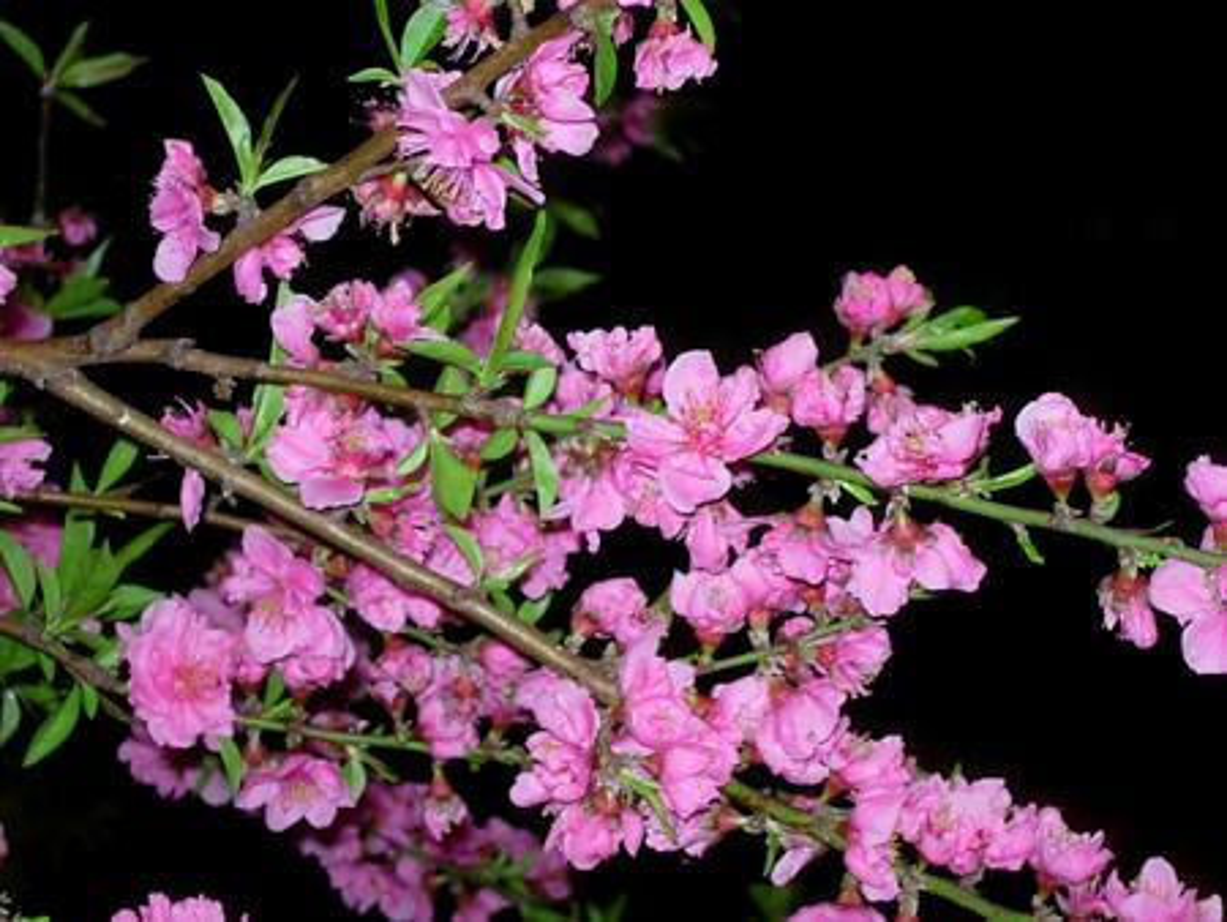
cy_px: 461
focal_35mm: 113
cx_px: 614
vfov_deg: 13.1
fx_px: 4008
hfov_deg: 17.4
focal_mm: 23.4
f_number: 4.9
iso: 79
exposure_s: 1
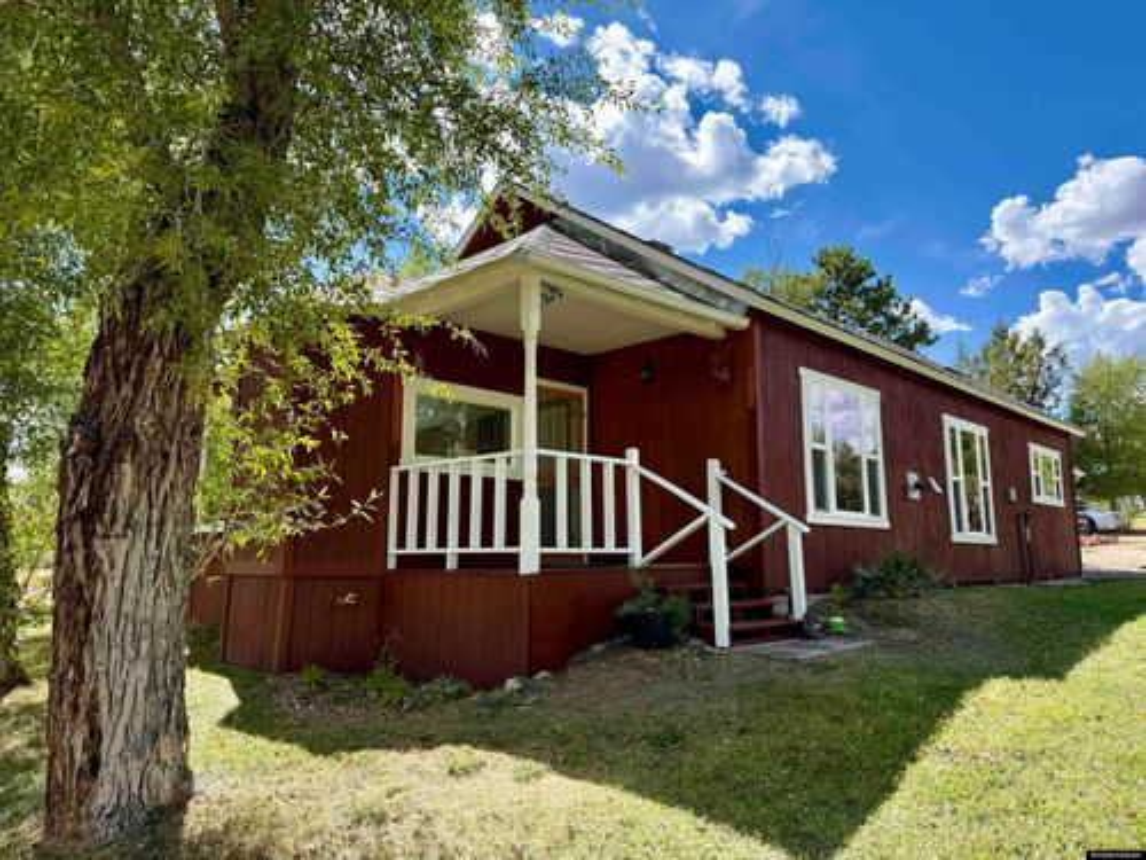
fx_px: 795
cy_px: 430
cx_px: 573
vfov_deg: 56.8
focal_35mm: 24
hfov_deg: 71.6
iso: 100
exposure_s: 1/2611
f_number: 1.78
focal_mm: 6.76
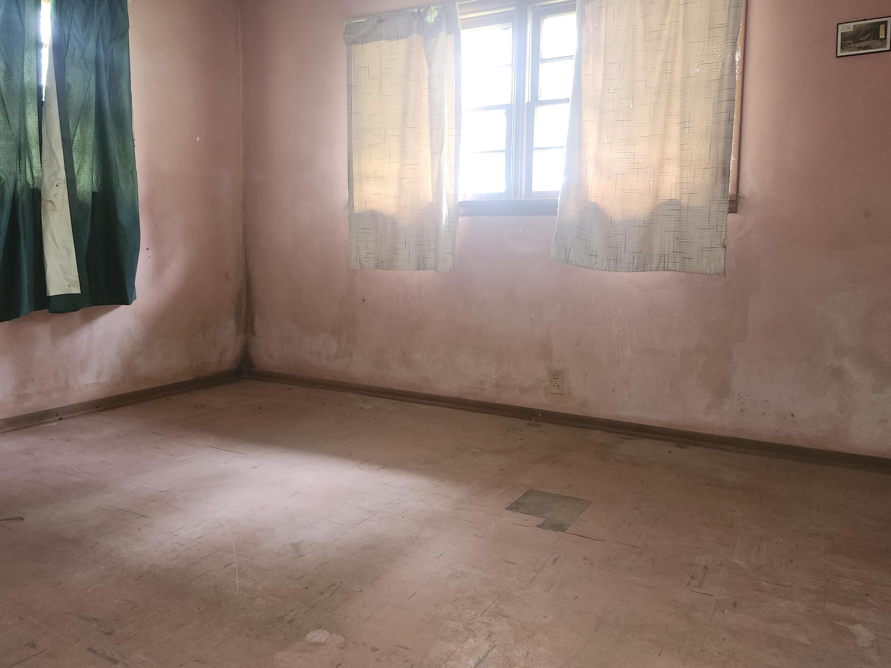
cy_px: 294
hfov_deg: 67.3
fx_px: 669
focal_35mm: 26
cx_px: 420
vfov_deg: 52.9
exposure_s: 1/11
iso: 125
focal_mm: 5.54
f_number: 1.8
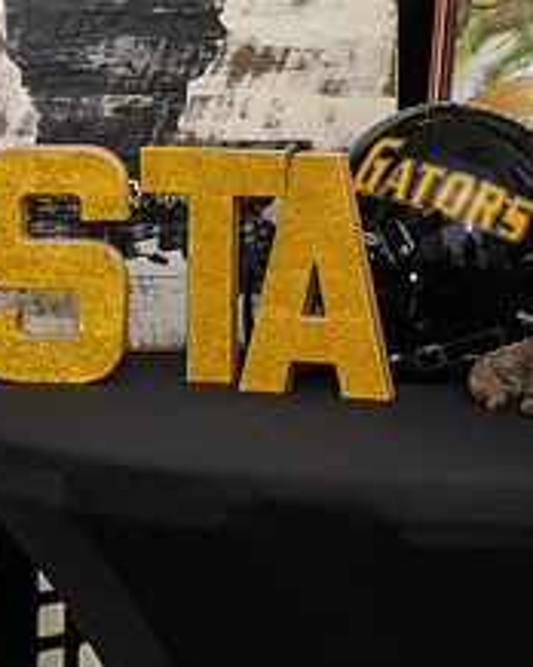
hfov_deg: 12.8
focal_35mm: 120
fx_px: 2370
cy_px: 151
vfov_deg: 16.0
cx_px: 257
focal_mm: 48
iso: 320
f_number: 2.8
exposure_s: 1/200
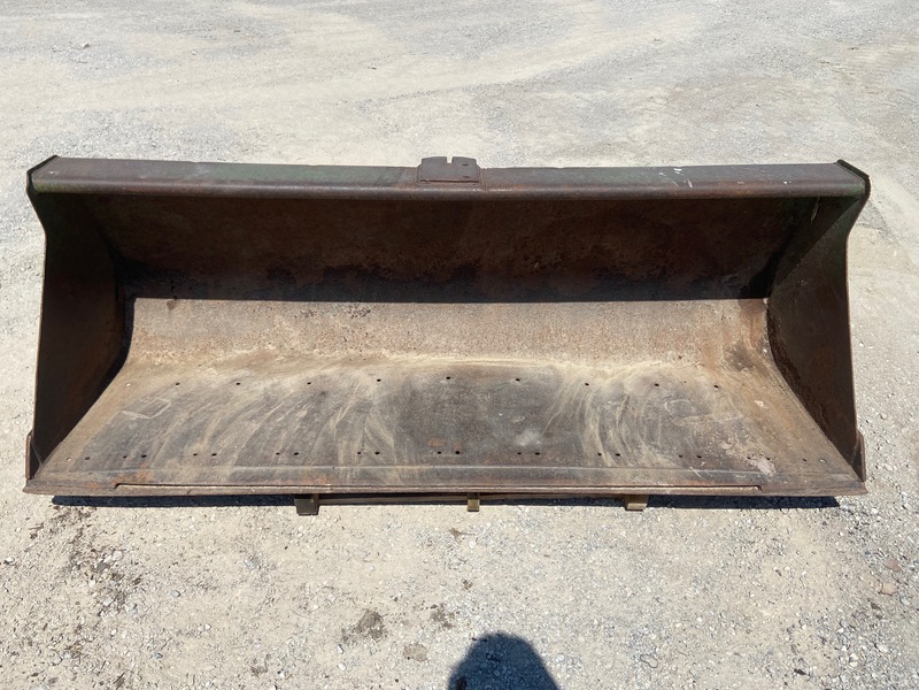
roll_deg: +1.3
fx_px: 690
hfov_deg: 67.3
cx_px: 460
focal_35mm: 26
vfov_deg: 53.1
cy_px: 345
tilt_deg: -37.4
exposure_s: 1/4274
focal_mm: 4.25
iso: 32
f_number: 1.8
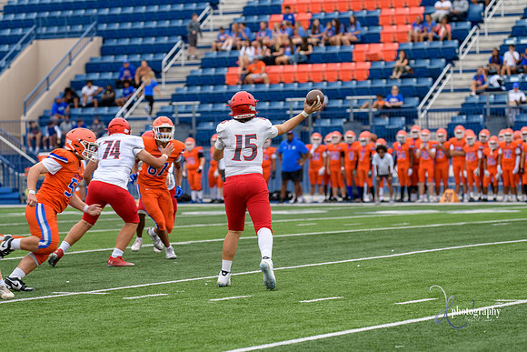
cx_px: 264
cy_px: 176
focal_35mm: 160
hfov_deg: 12.8
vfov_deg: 8.6
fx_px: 2343
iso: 560
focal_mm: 160
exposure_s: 1/800
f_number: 3.5
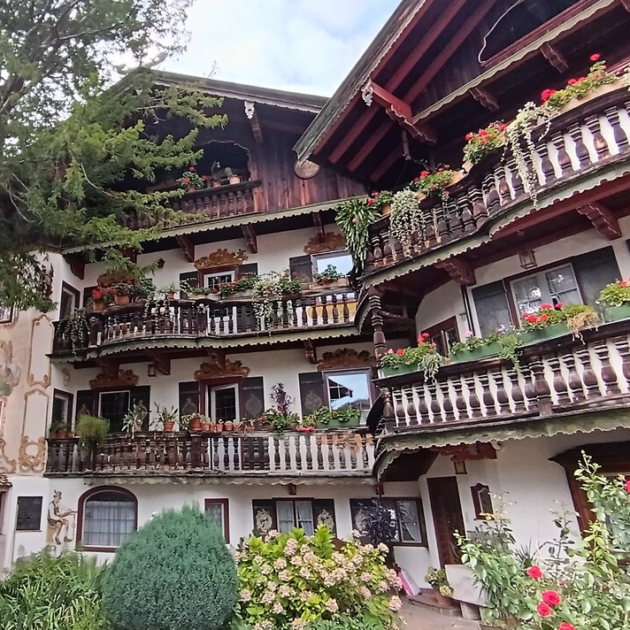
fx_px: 556
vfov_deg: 59.0
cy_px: 300
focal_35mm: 27
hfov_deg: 57.0
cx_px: 181
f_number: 2.2
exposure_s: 1/151
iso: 100
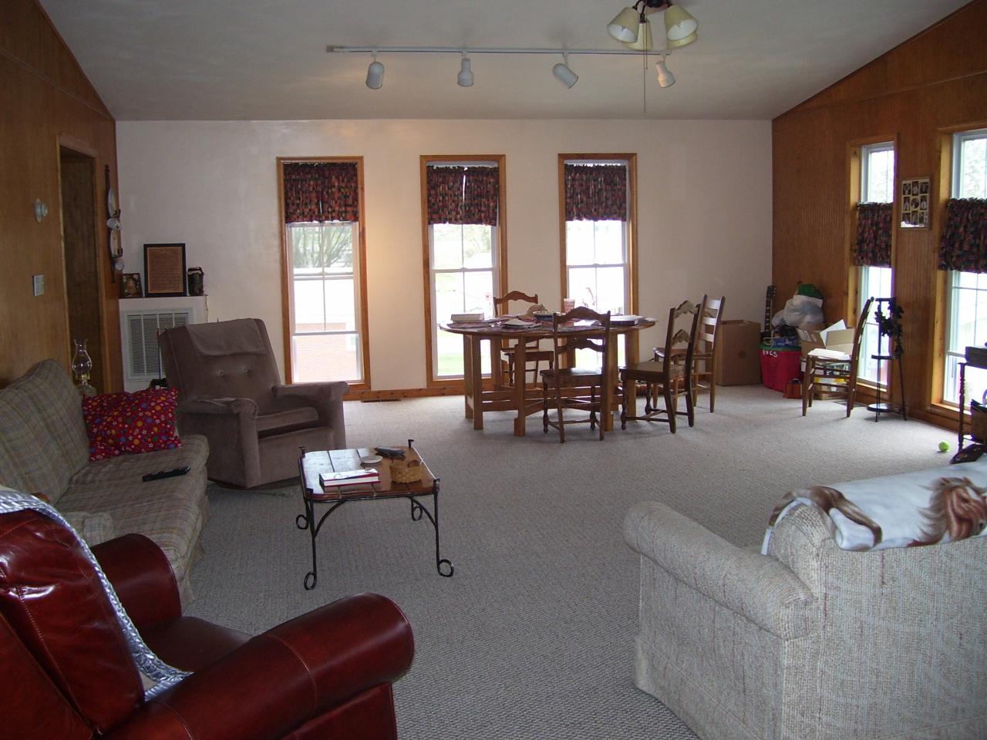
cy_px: 370
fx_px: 1026
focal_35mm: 36
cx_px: 494
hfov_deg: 51.4
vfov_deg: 39.7
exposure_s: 1/60
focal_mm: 6
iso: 125
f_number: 2.7
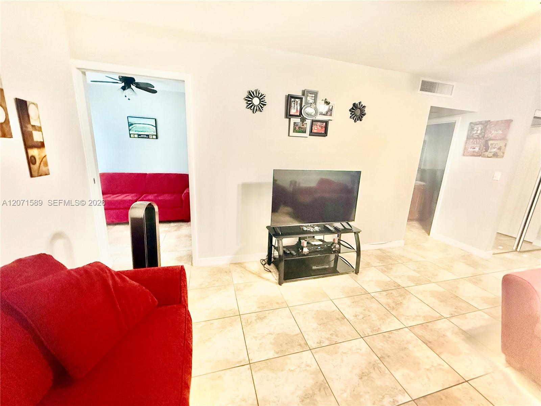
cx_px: 270
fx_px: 219
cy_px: 203
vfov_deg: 85.7
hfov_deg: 102.1
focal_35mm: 14
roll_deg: -2.2
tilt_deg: -14.4
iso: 800
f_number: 2.2
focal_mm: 2.22
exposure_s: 1/60
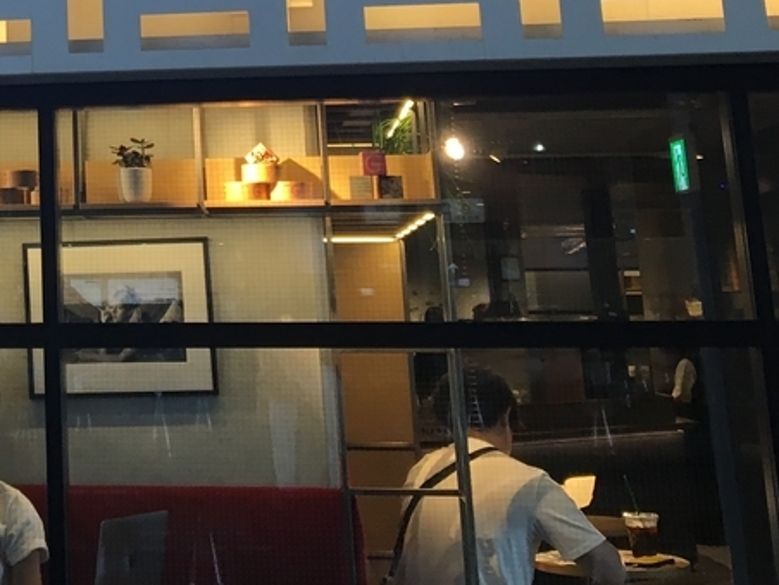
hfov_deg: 24.0
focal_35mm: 77
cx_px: -40
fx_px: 1733
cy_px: -135
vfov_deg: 18.1
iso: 25
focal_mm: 4.15
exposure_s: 1/30
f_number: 2.2
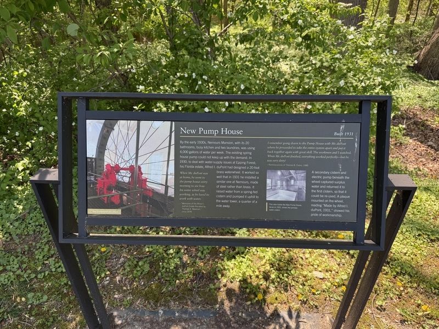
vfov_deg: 56.8
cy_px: 164
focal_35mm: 24
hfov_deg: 71.6
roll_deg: +1.0
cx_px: 220
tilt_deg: -34.5
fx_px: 304
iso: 80
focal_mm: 6.76
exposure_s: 1/407
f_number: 1.78
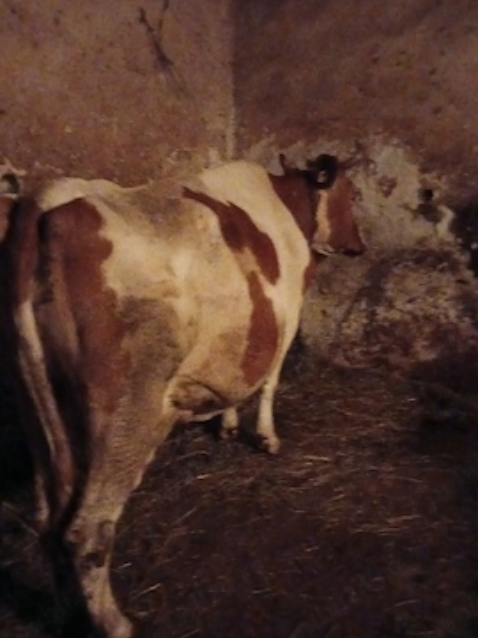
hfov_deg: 46.8
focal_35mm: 30
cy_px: 346
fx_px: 552
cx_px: 243
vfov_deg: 59.9
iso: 5000
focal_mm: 4
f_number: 1.8
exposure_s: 1/16.7
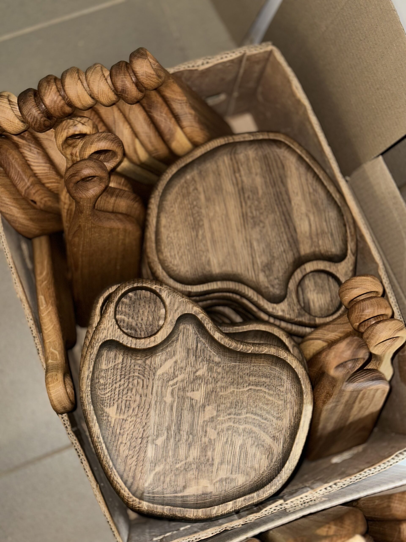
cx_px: 203
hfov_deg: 30.3
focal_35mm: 48
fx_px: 751
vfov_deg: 39.7
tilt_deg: -79.9
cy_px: 271
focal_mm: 6.86
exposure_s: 1/4
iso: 80
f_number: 1.78
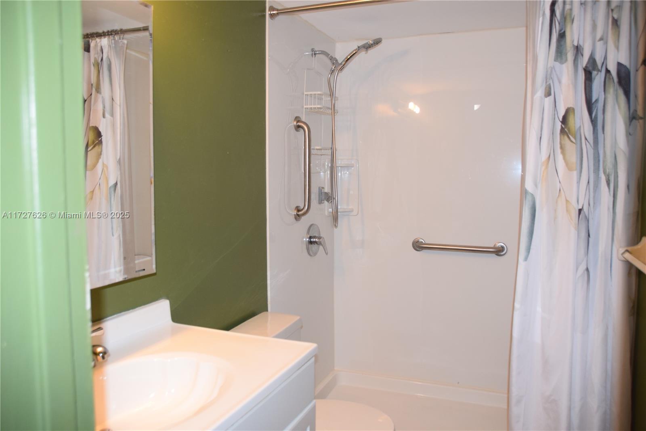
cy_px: 216
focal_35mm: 27
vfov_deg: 47.9
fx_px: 484
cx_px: 323
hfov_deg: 67.4
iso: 800
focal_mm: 18
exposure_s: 1/80
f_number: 4.5
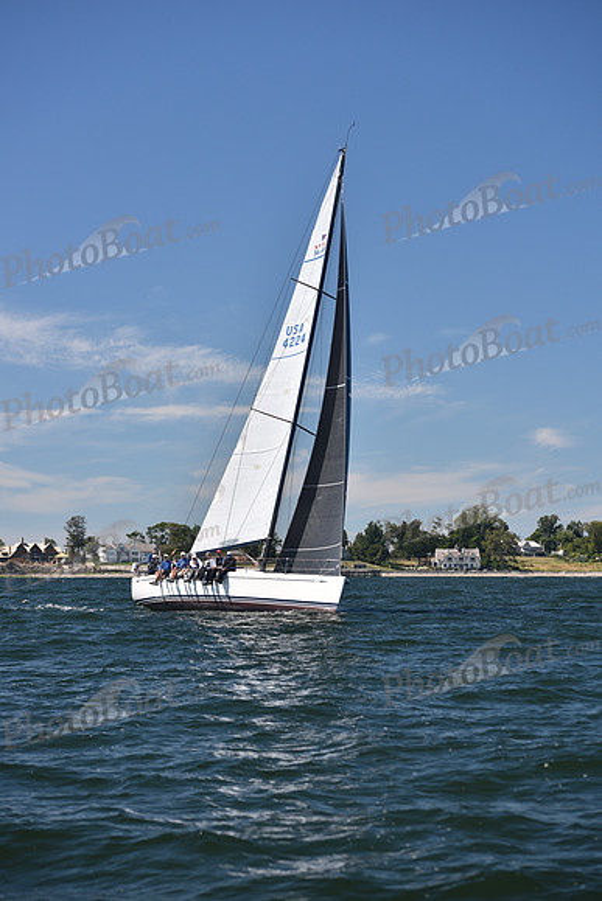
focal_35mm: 82
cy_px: 450
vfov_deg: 24.8
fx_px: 2055
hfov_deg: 16.7
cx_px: 301
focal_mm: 82
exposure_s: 1/800
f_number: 4.5
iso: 200
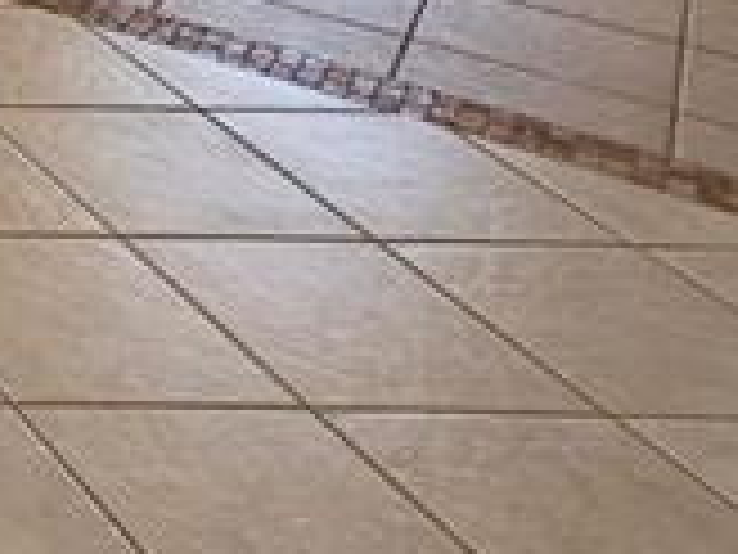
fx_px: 1727
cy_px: -599
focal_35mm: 81
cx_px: -1094
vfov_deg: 14.6
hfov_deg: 14.3
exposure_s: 1/60
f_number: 2.2
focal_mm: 2.2
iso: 125
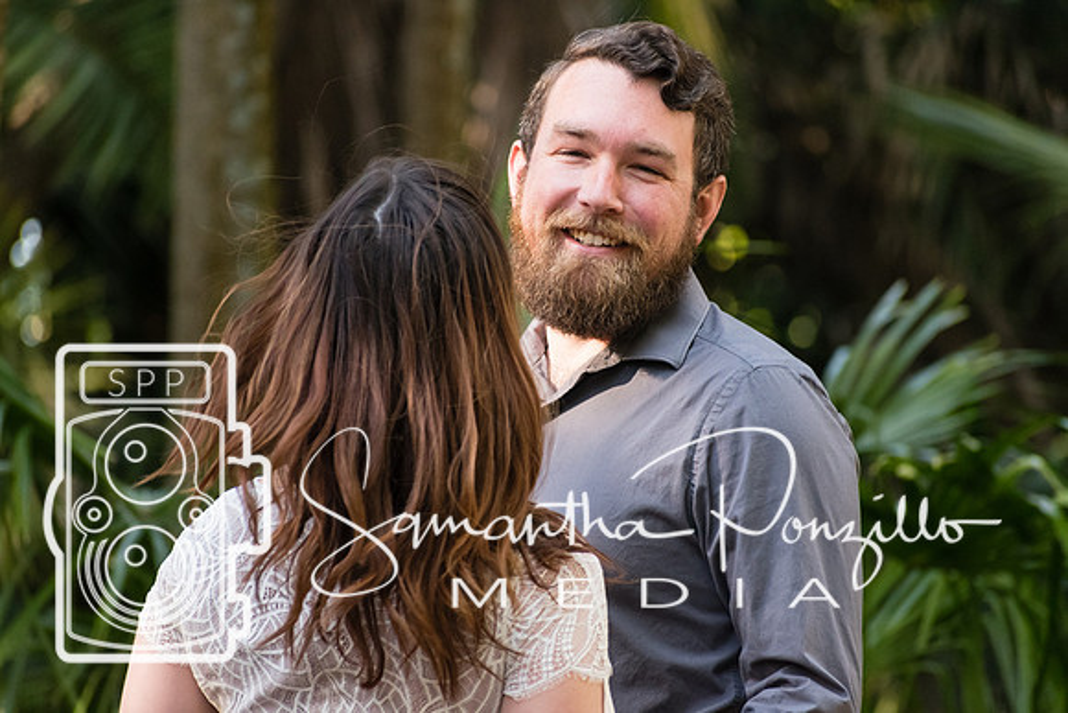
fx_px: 11637
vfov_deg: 3.5
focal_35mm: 392
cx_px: 534
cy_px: 356
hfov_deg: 5.3
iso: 2000
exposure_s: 1/500
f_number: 6
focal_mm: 260
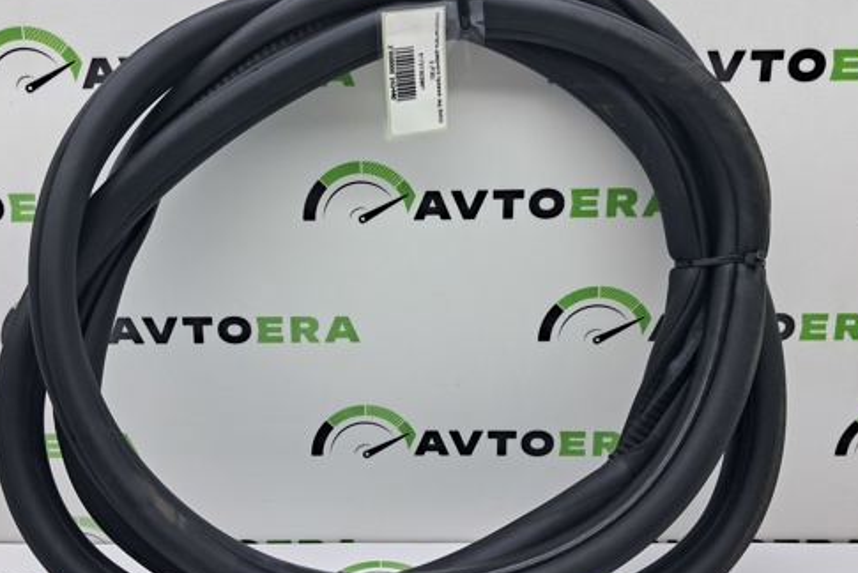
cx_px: 375
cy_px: 312
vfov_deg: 36.0
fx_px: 882
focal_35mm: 37
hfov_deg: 51.7
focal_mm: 4
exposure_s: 1/100
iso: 50
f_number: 1.8
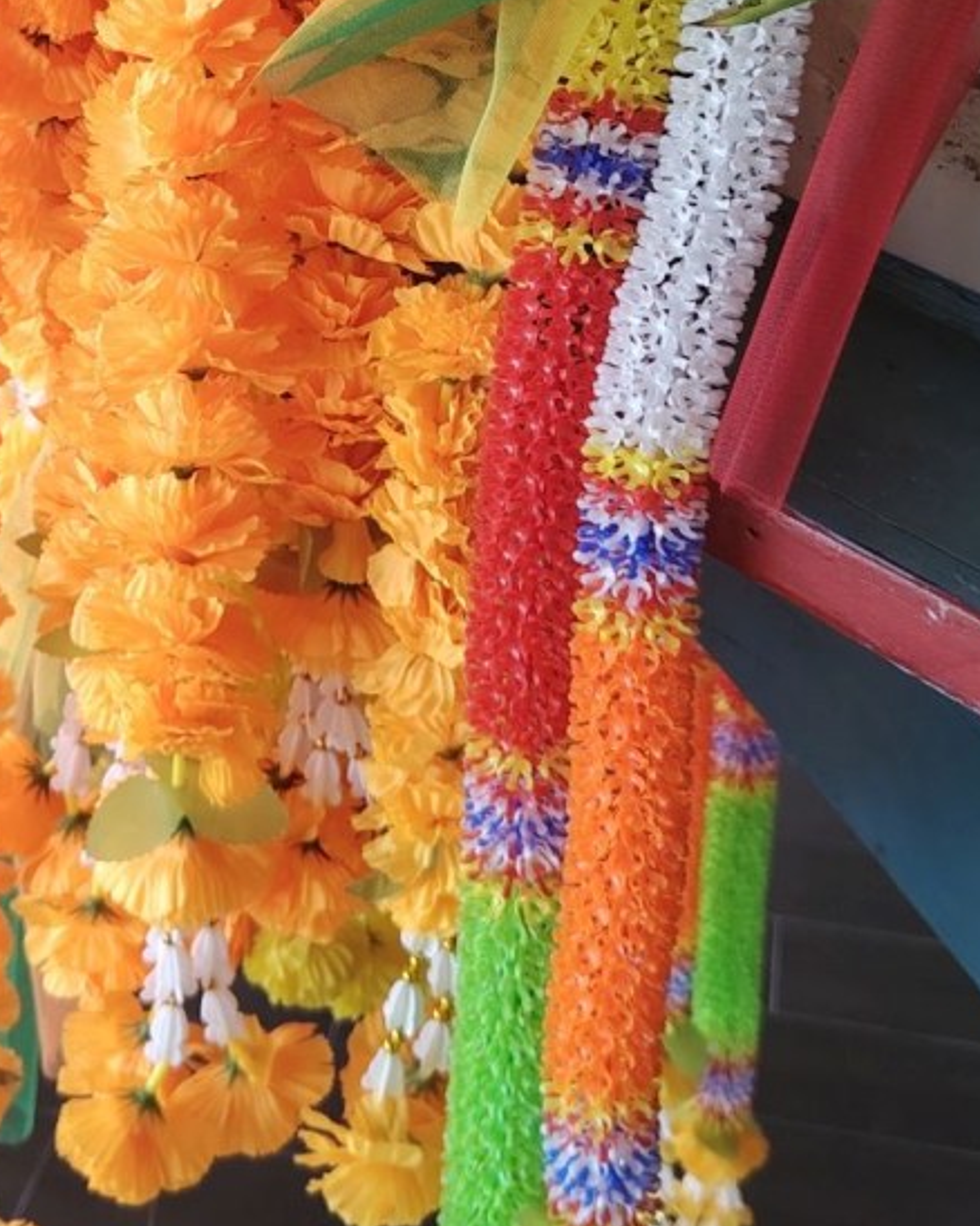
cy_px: 134
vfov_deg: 29.3
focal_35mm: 62
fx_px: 2249
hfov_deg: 24.5
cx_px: 329
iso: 188
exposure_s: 1/100
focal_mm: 5.25
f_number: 1.75
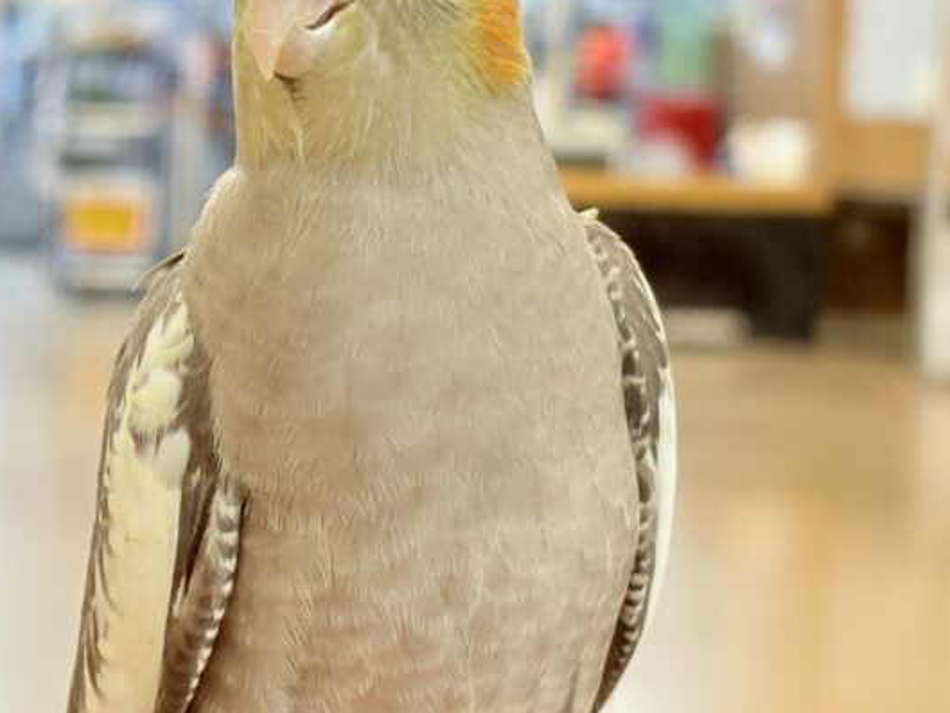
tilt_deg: -3.0
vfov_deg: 12.6
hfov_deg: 16.6
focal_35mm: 118
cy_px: 304
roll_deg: -1.4
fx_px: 3239
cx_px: 311
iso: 80
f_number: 1.6
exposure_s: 1/100
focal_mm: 5.96
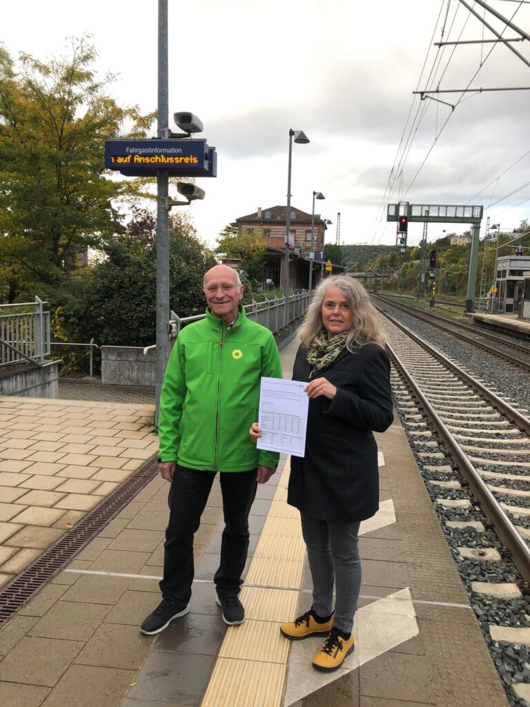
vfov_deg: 63.4
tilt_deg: -10.8
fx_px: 572
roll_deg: -0.8
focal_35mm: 28
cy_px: 354
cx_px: 265
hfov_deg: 49.7
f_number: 1.8
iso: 40
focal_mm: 3.99
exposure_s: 1/120
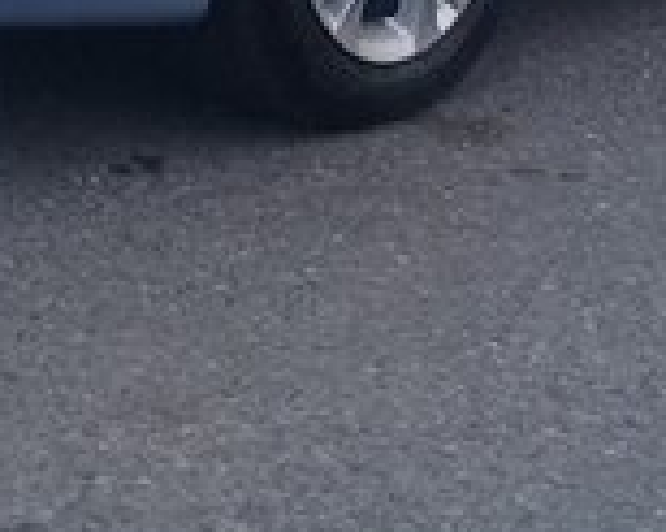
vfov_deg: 11.0
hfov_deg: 14.7
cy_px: -478
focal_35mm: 130
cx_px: 125
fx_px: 2561
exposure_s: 1/174
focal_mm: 3.3
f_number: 2.2
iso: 50
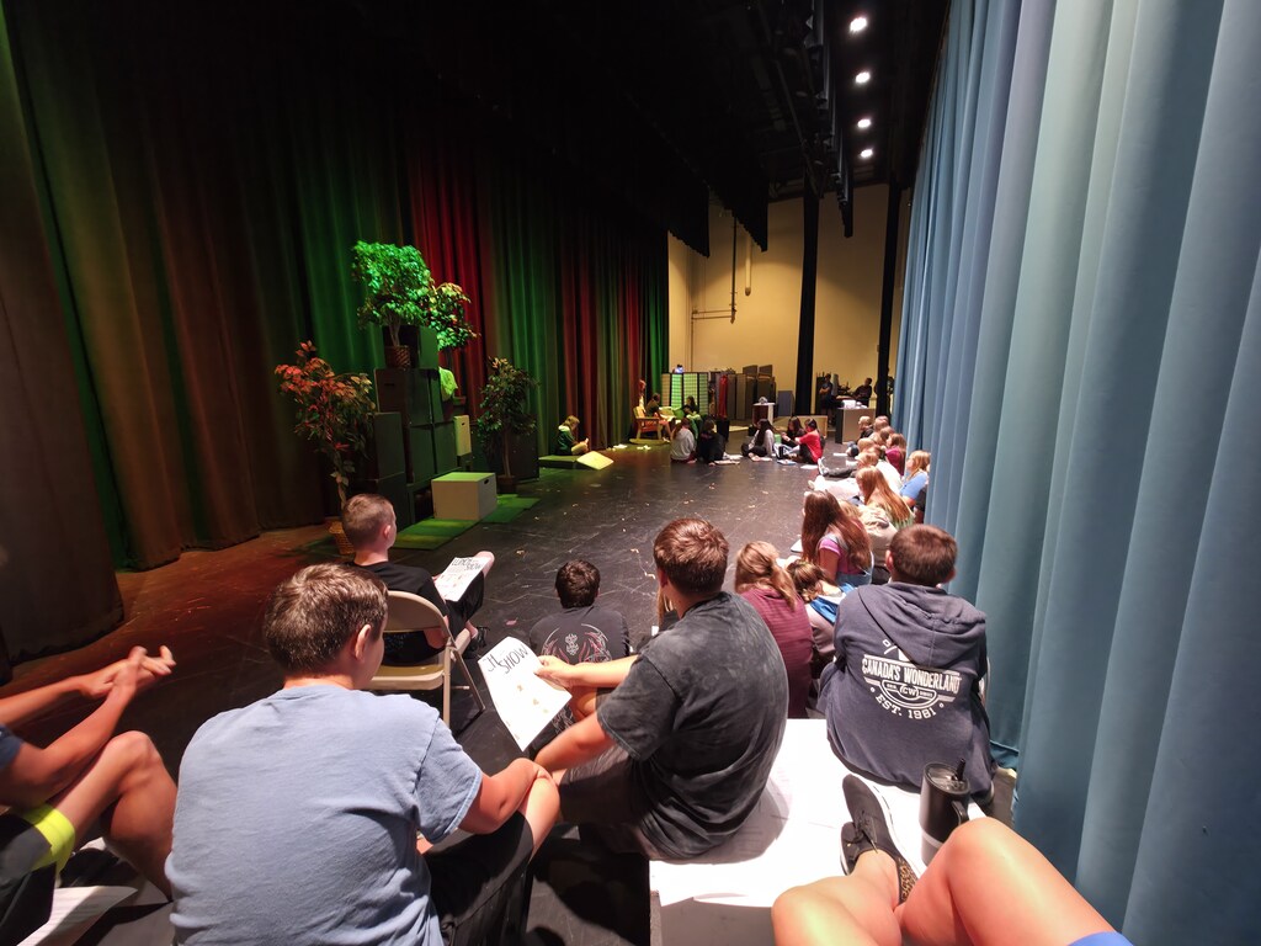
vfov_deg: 89.9
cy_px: 473
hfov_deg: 106.2
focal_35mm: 13
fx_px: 474
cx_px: 630
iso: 200
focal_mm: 2.2
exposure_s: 1/10.1
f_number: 1.9
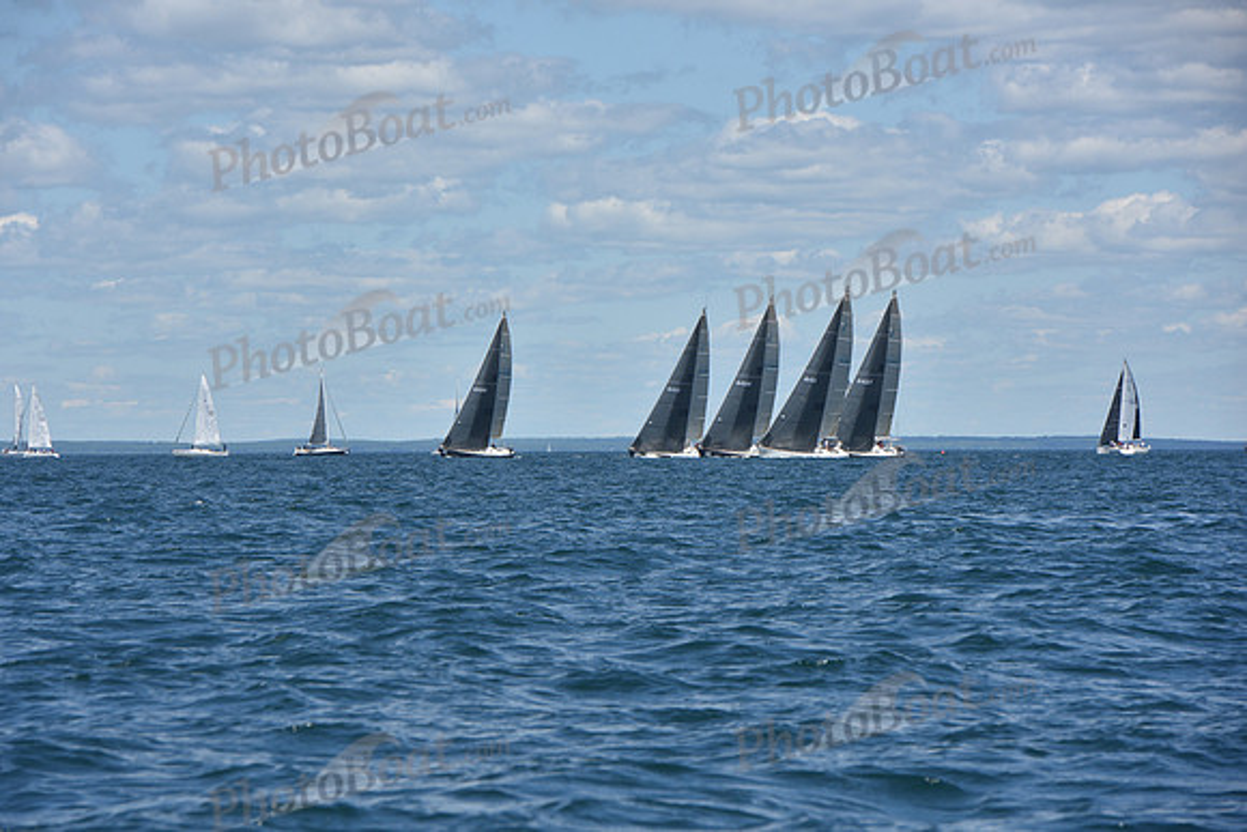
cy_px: 416
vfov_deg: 6.9
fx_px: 6929
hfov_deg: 10.3
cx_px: 624
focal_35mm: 200
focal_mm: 200
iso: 250
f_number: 11
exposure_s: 1/800
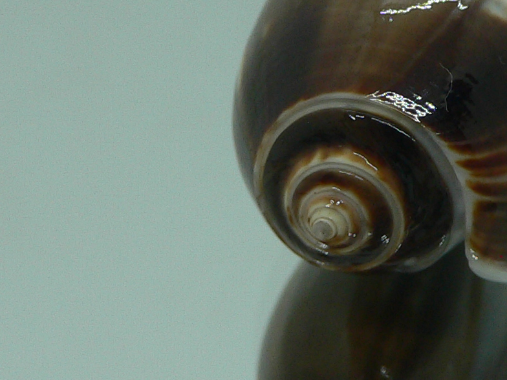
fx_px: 1318
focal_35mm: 90
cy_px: 160
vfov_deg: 16.4
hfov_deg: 21.4
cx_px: 428
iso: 100
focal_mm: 4.6
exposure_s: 1/60
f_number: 2.8
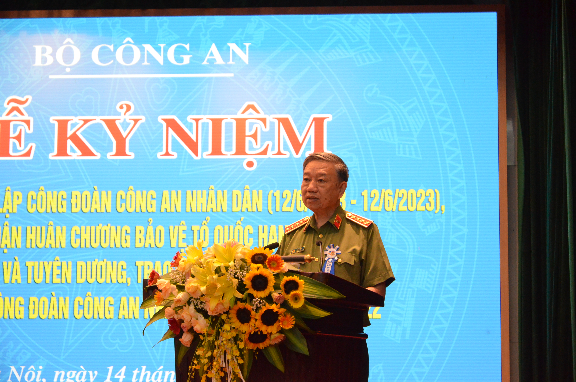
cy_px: 191
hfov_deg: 19.5
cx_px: 288
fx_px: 1677
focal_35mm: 105
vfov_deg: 13.0
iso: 4000
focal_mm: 70
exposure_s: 1/320
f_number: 5
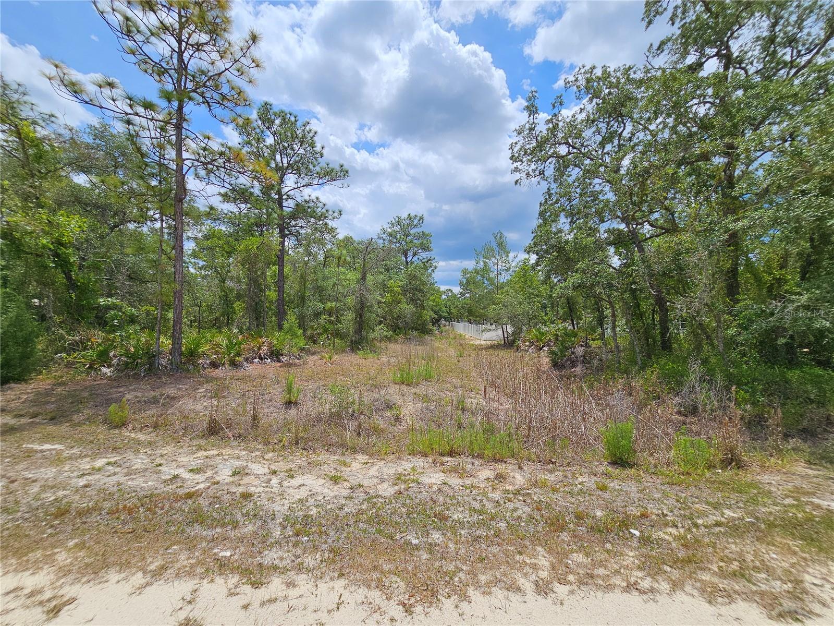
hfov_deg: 106.2
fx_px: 313
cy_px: 313
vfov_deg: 89.9
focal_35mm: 13
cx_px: 417
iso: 50
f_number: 2.2
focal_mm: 2.2
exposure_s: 1/3819
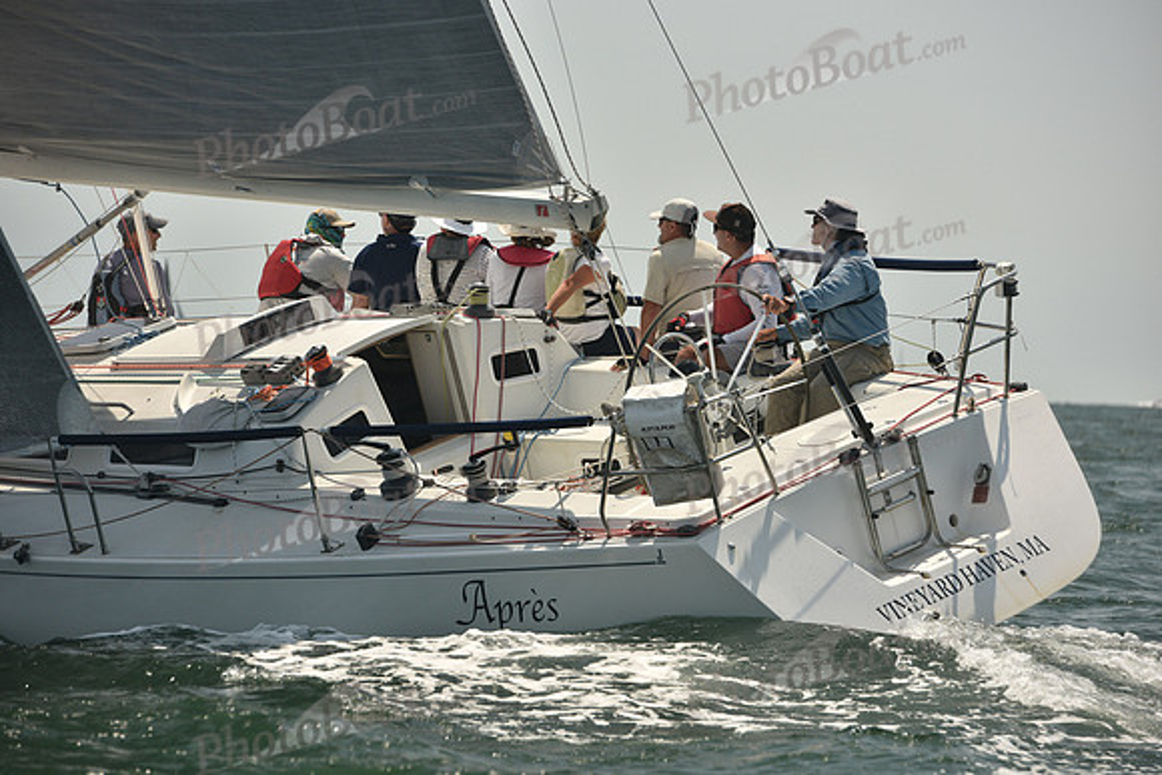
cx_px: 581
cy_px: 388
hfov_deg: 11.4
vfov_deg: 7.6
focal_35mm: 180
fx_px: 5811
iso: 320
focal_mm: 180
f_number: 6.3
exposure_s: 1/1000
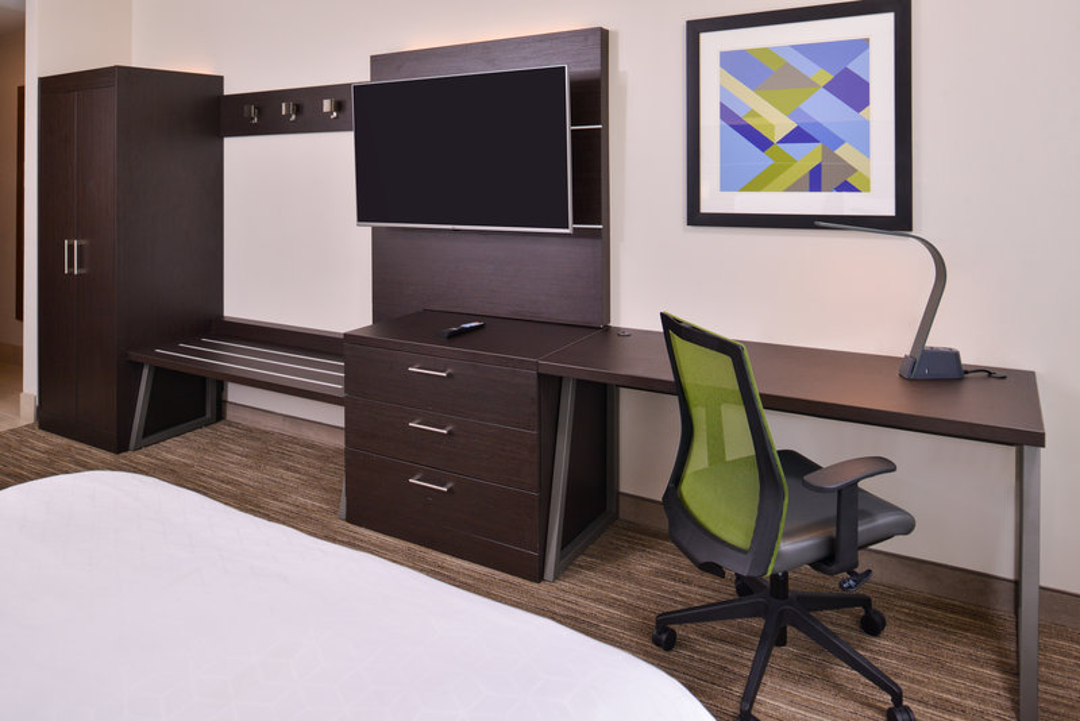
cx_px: 540
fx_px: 720
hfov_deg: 73.7
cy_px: 360
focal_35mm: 24
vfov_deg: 53.2
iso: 400
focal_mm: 24
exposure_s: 1/200
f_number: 7.1
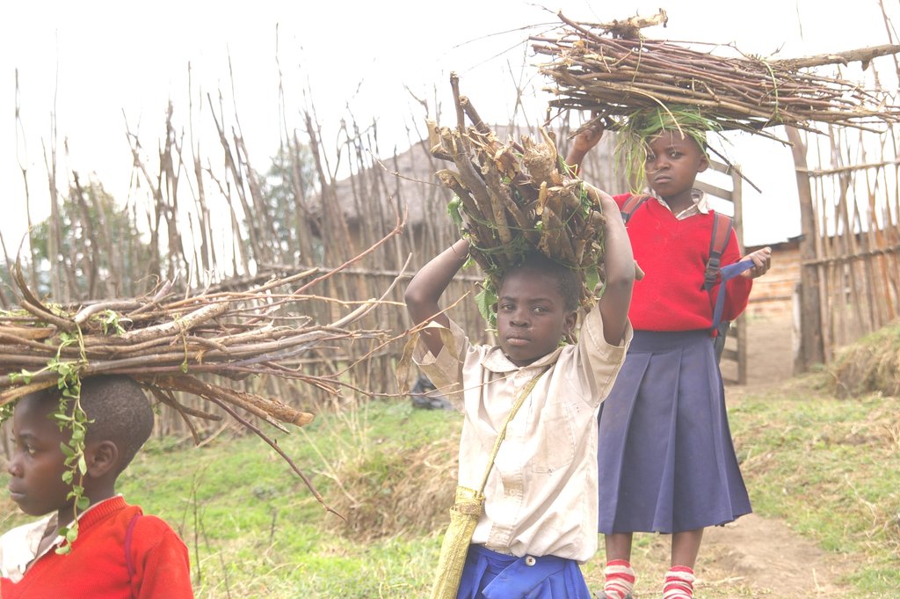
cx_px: 450
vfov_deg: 14.5
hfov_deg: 21.6
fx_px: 2361
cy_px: 300
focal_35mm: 94
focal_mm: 63
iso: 200
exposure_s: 1/250
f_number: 5.6
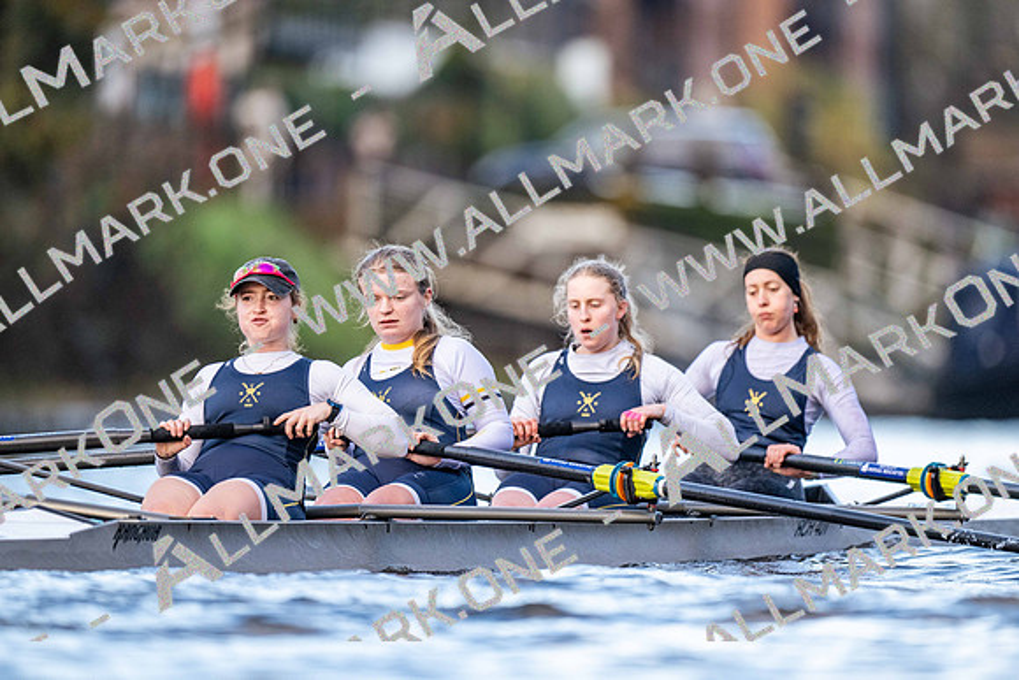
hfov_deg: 3.4
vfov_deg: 2.3
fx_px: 16987
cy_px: 340
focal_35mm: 600
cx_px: 510
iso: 2500
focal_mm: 600
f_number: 4
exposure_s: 1/2500
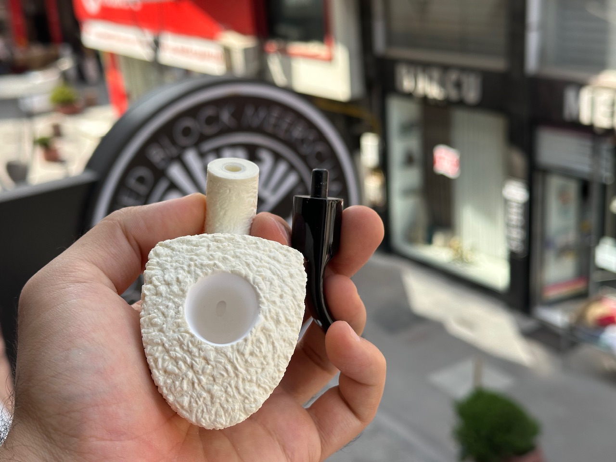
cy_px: 231
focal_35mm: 48
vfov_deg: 30.3
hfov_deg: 39.7
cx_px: 308
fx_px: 854
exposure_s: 1/797
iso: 64
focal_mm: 6.86
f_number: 1.78
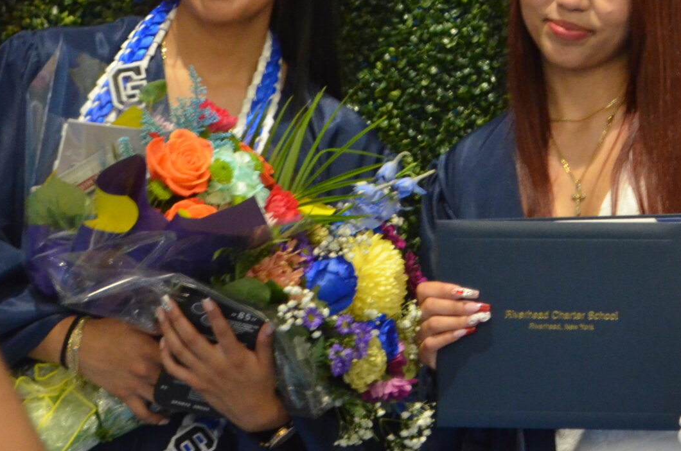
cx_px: 725
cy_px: 50
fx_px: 3760
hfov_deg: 10.2
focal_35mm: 199
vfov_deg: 6.8
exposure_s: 1/30
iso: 2500
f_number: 5.6
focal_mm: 55
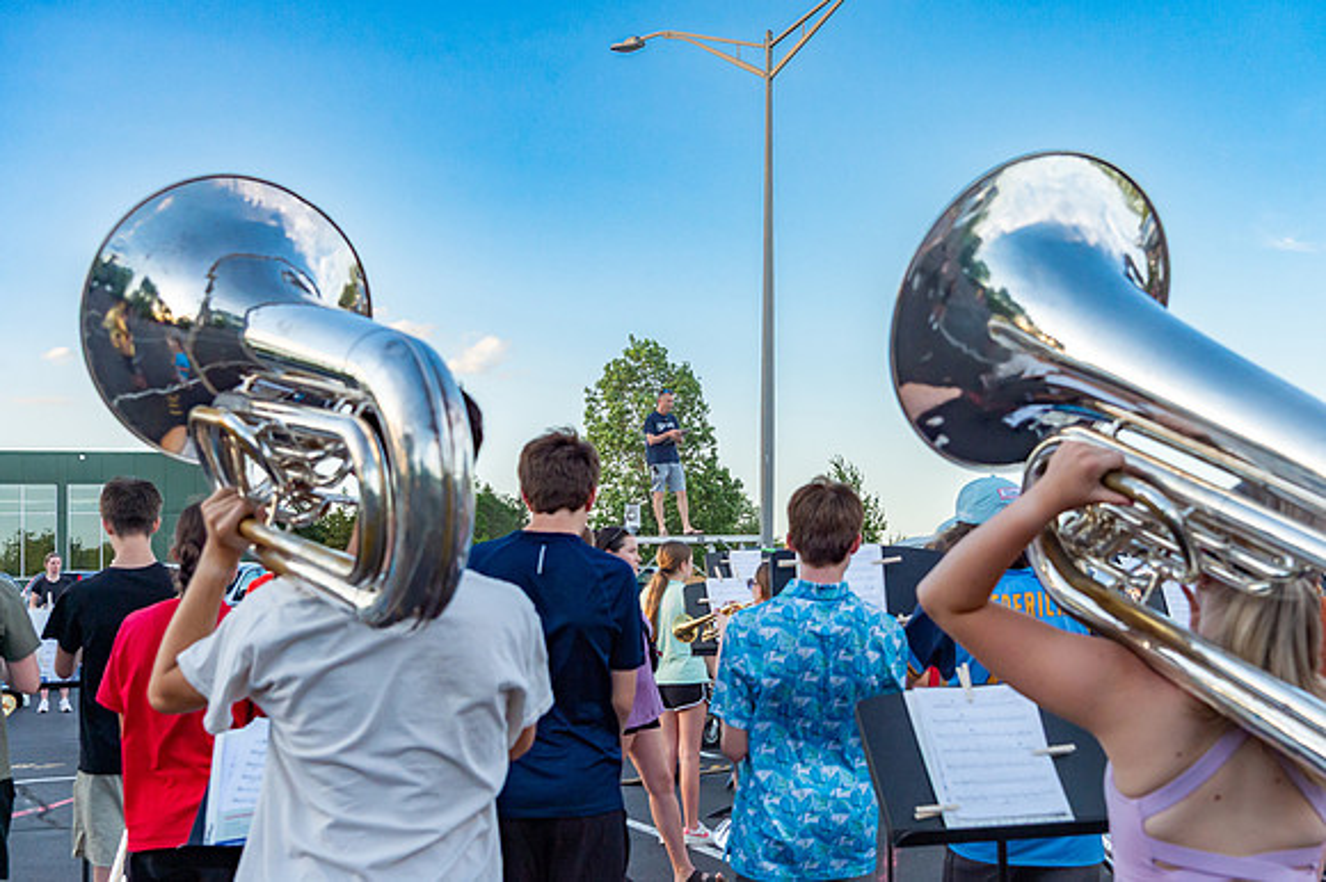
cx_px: 682
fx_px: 1779
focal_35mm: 48
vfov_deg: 27.9
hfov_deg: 40.9
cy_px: 440
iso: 1250
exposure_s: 1/2500
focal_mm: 46
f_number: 6.3
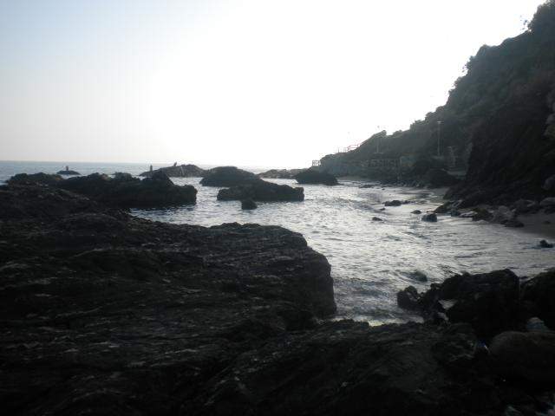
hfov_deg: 52.6
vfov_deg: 40.7
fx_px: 561
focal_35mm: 35
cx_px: 278
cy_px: 208
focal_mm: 6.3
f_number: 4.6
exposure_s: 1/530
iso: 80
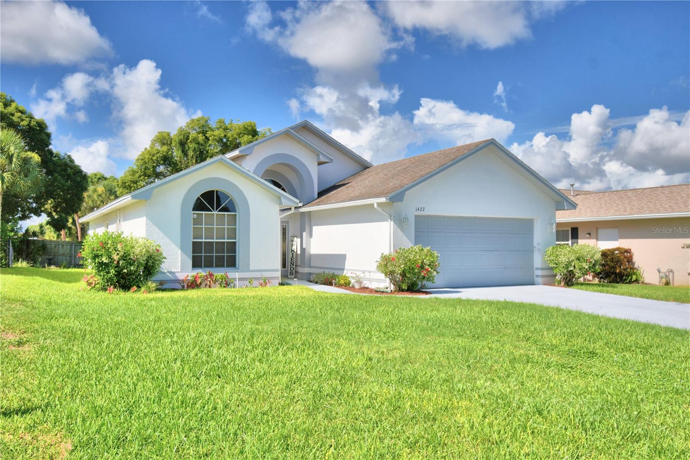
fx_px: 575
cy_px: 230
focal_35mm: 30
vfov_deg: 43.6
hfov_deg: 61.9
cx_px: 345
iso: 100
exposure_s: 1/1000
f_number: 5.6
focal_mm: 20
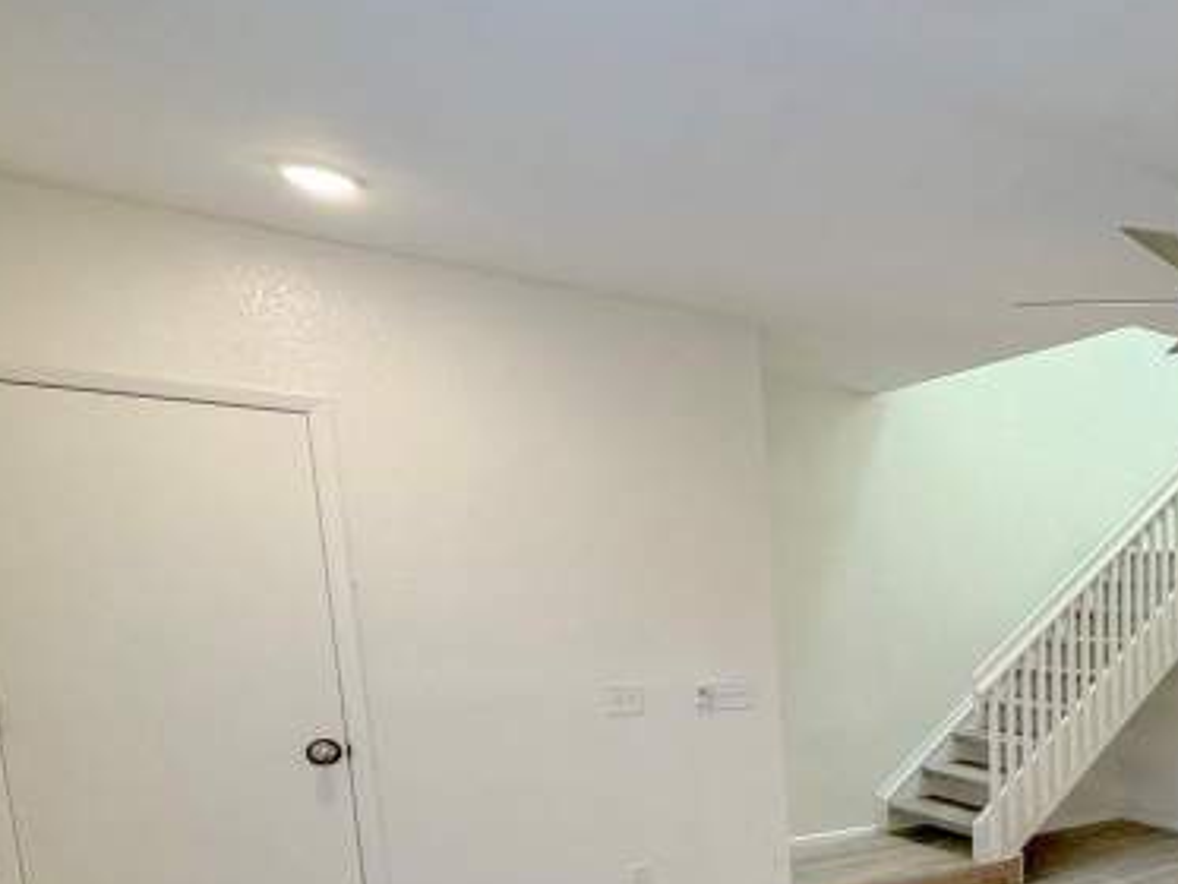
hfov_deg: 47.5
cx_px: 1225
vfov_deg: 43.6
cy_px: 758
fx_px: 1021
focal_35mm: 30
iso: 200
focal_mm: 2.22
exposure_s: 1/120
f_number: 2.2
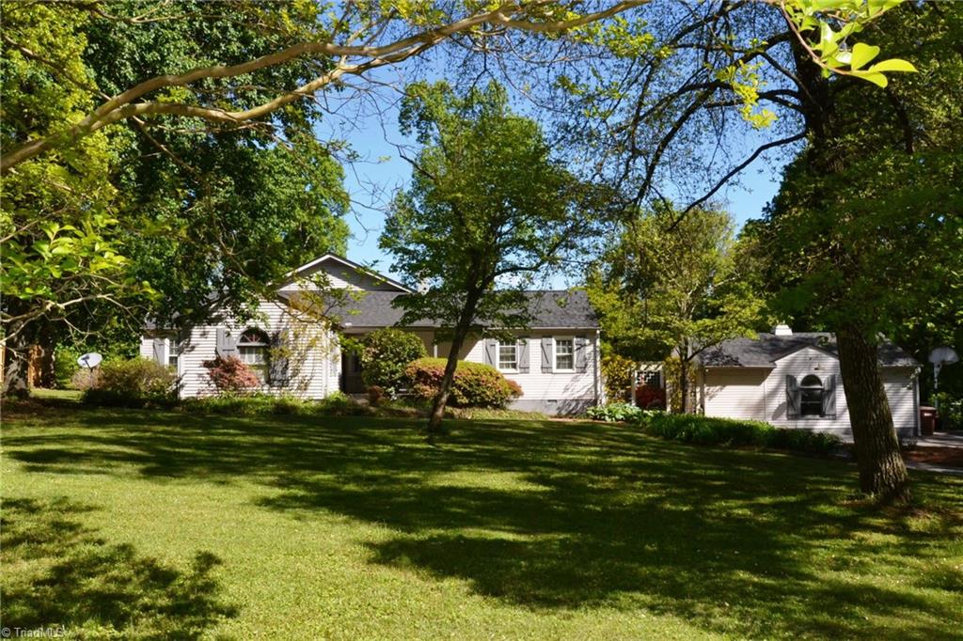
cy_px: 320
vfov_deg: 36.8
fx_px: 963
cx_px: 482
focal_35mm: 36
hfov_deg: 53.1
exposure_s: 1/200
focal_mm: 24
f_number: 22
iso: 800
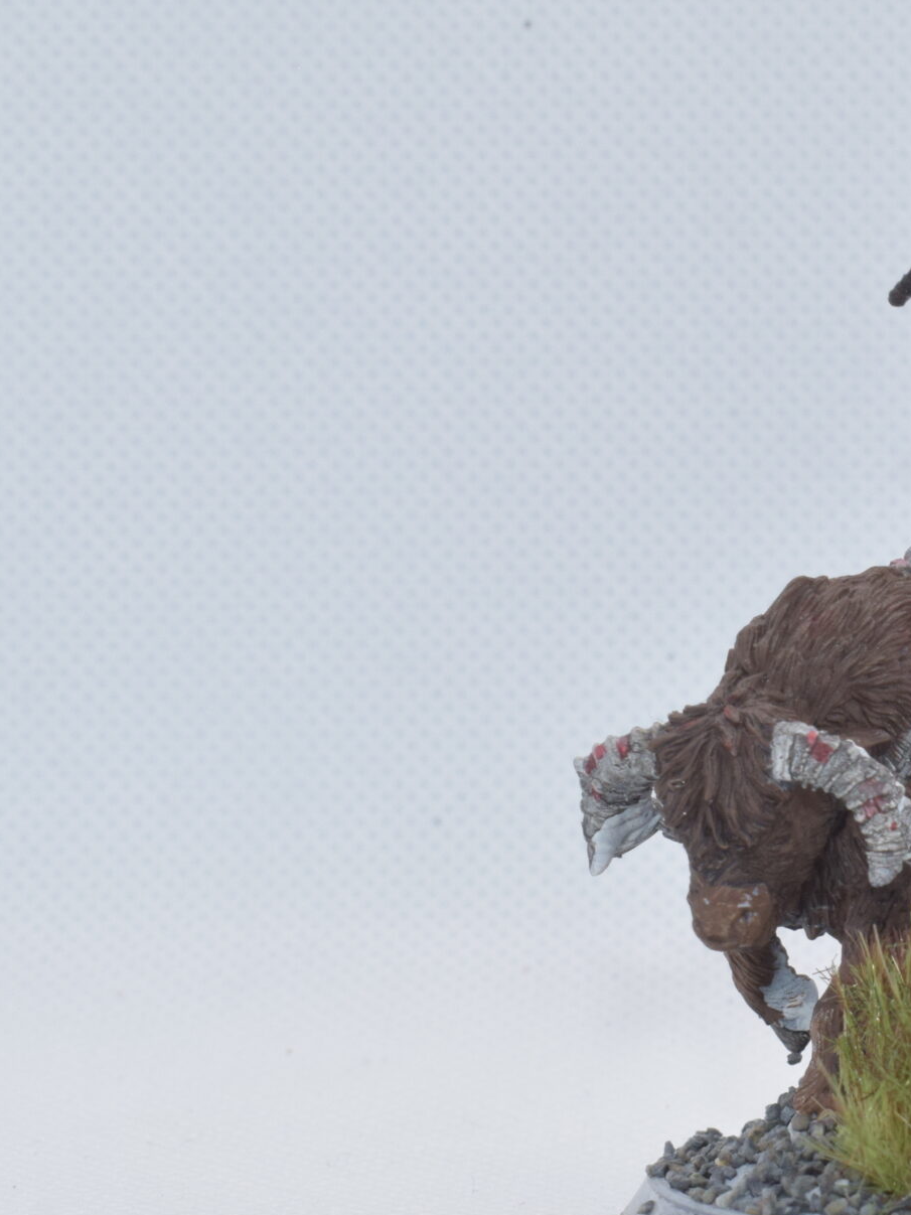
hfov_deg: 13.9
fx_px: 3650
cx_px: 995
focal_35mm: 104
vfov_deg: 18.9
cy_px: 575
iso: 800
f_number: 14
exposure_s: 1/125
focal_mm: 34
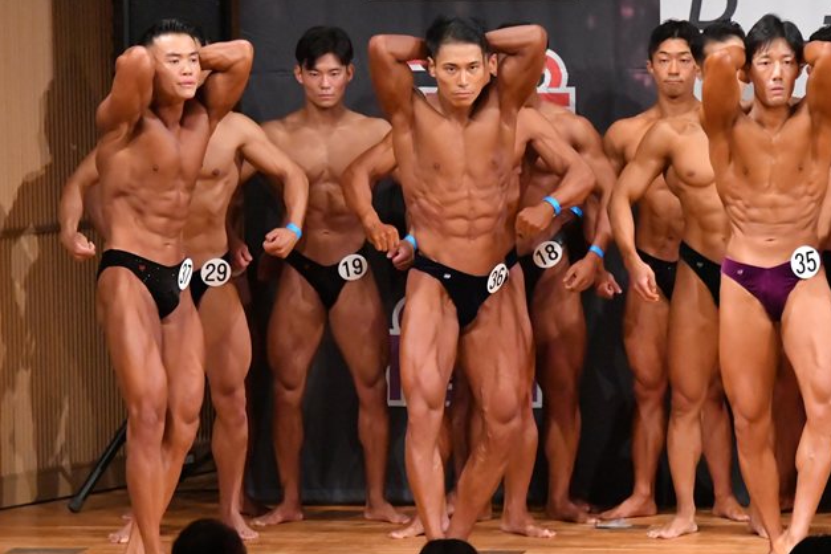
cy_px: 315
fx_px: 7271
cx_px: 376
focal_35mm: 315
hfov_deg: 6.5
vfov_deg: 4.4
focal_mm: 170
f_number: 5.6
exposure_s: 1/400
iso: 12800
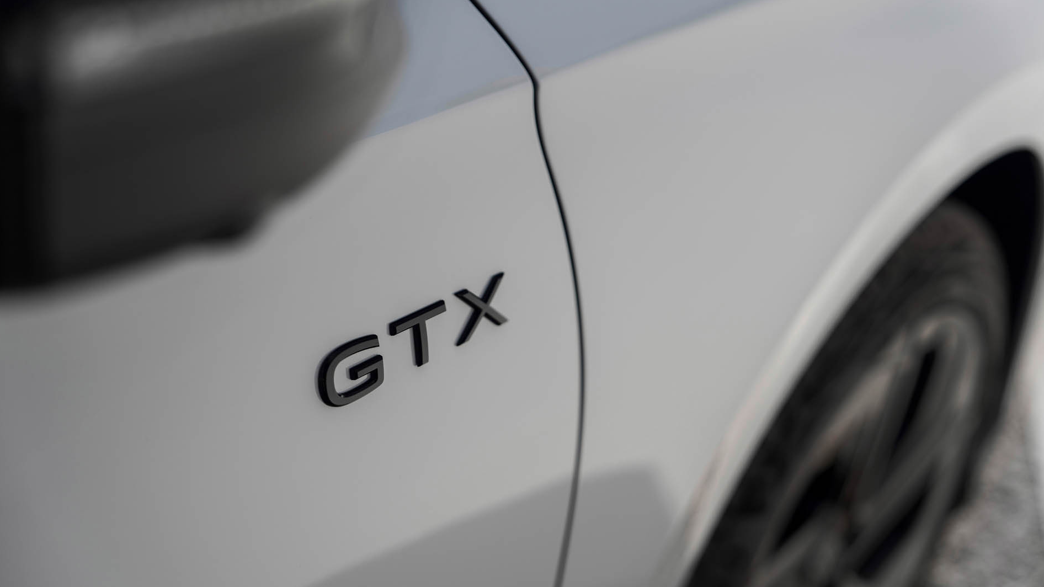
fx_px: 1412
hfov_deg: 40.6
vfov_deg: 23.5
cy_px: 254
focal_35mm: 51
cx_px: 521
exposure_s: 1/500
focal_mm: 48
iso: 50
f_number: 2.8
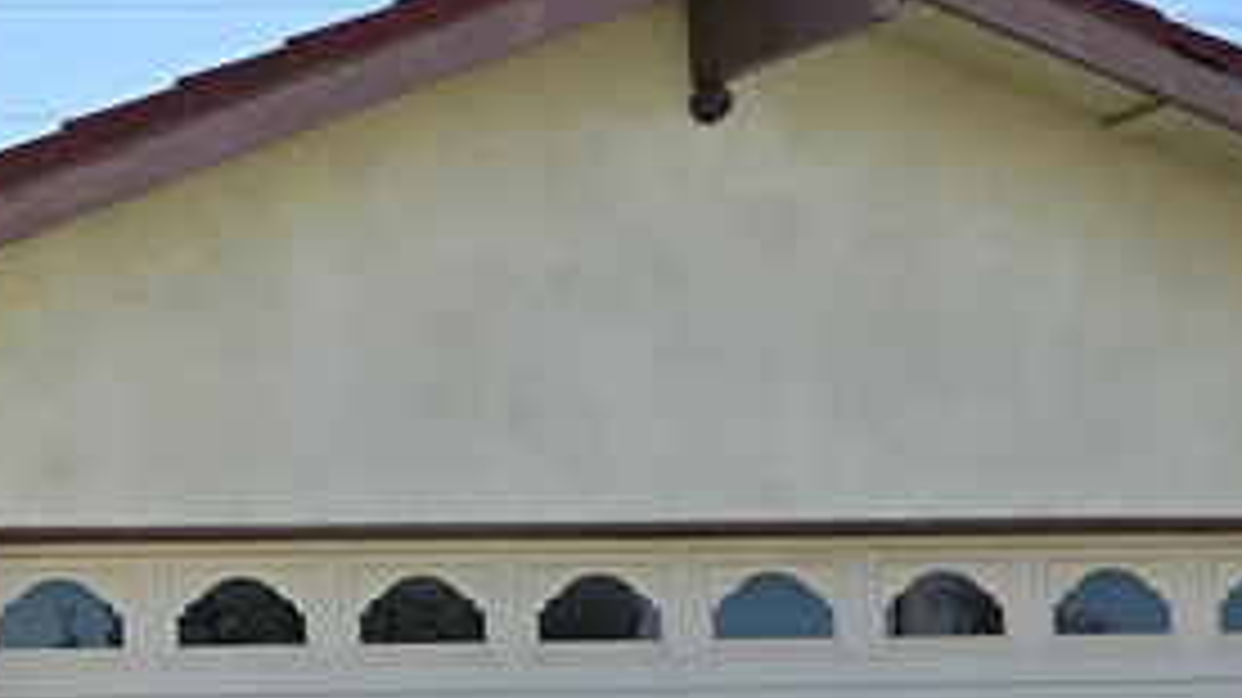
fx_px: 3062
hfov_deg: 20.4
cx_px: -500
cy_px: 779
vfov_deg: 12.8
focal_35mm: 93
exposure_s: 1/900
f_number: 1.7
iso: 12
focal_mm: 6.3
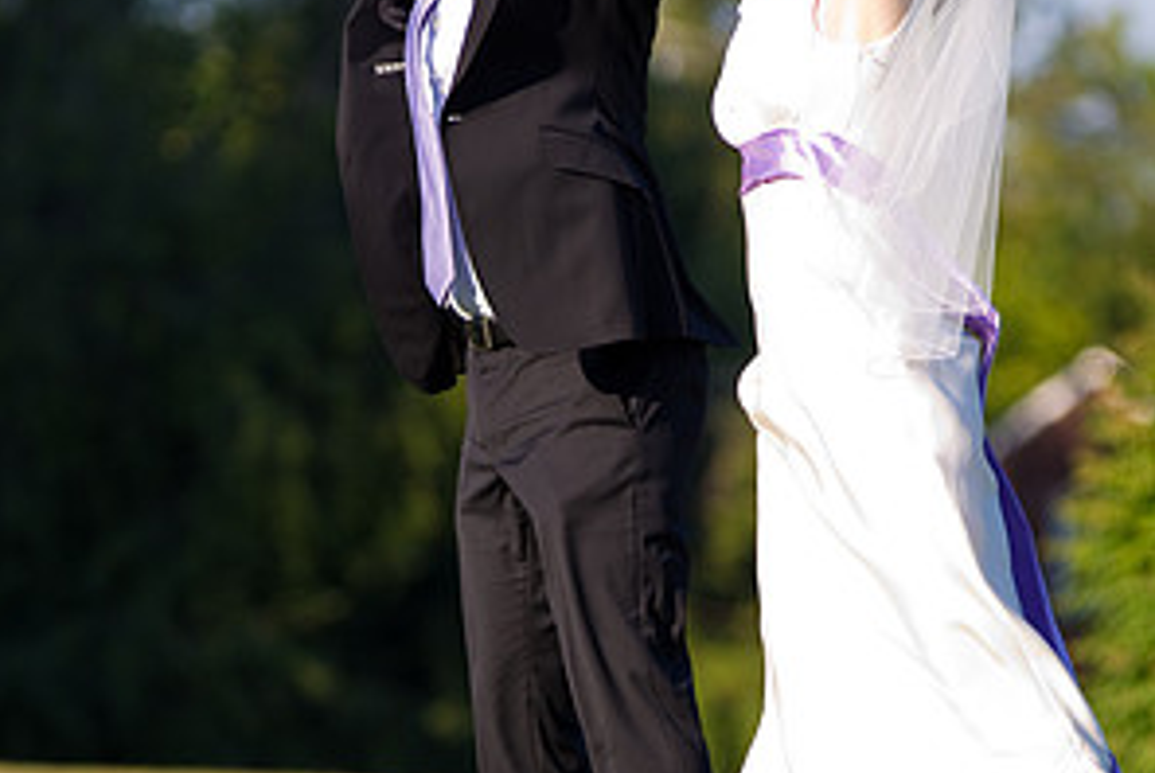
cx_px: 576
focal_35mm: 364
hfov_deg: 5.7
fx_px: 11690
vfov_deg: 3.8
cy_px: 504
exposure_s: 1/800
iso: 100
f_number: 2.8
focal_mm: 160
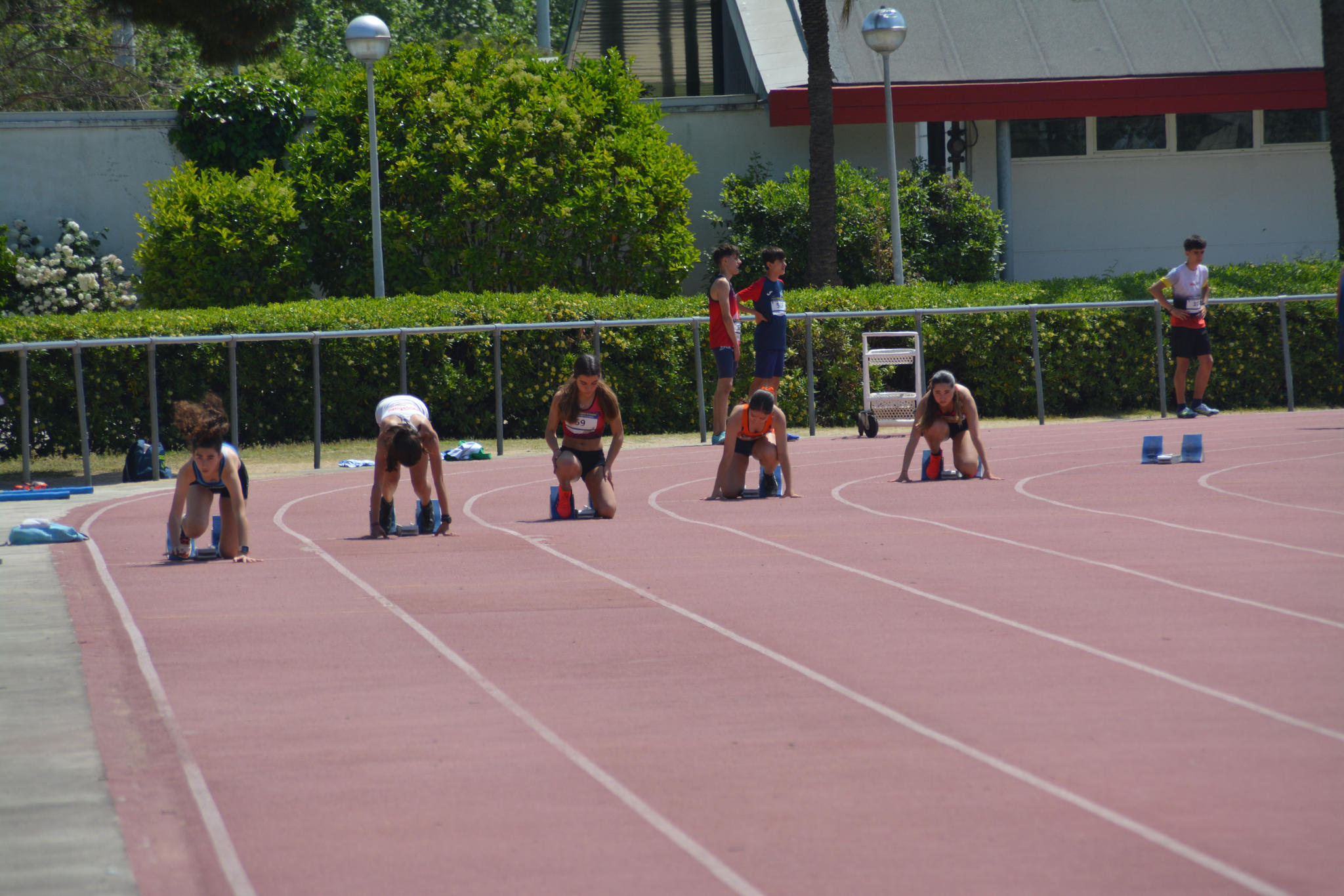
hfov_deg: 6.9
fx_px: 11198
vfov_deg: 4.6
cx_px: 672
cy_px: 448
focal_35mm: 300
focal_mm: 200
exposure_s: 1/1600
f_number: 6.3
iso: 400
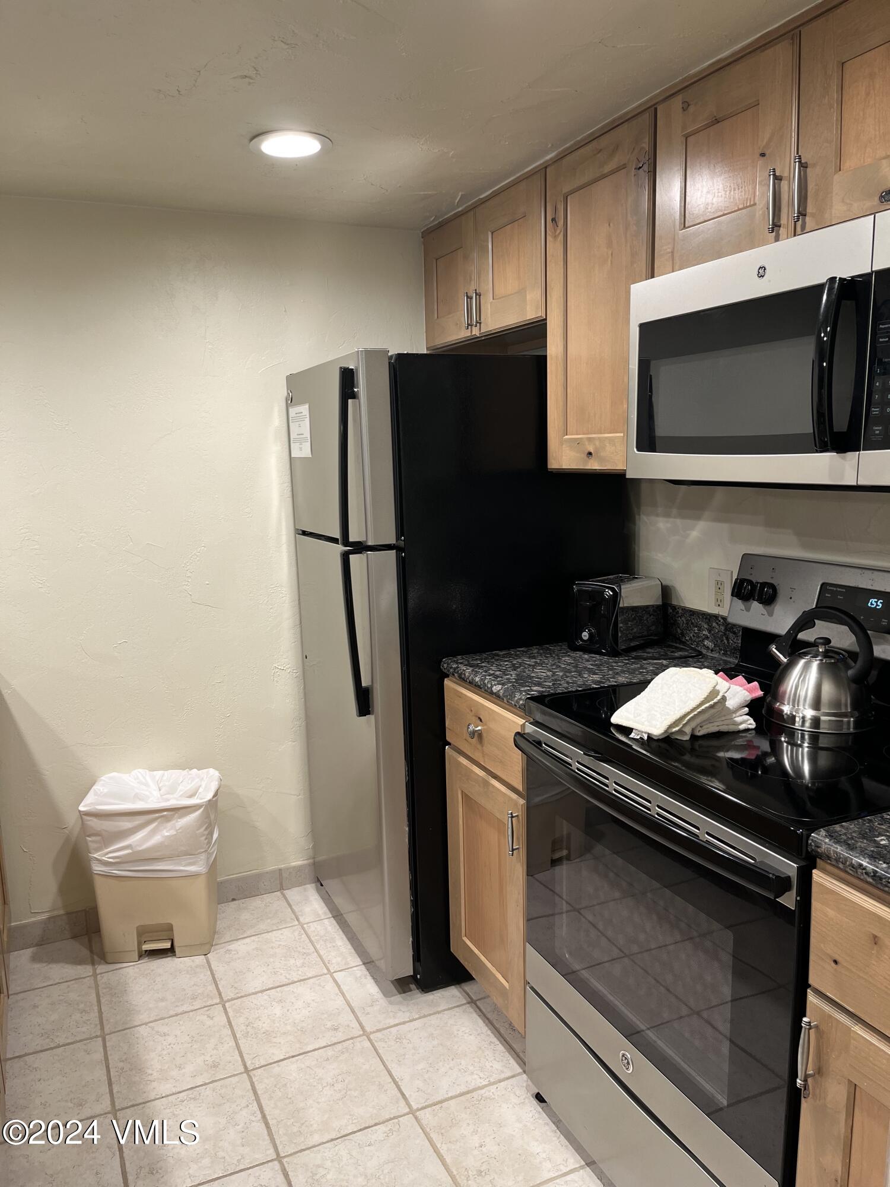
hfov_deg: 53.1
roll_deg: +2.2
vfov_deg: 67.3
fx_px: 891
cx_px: 445
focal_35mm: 26
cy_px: 594
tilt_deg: -10.0
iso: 64
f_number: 1.6
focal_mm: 5.1
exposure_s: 1/60
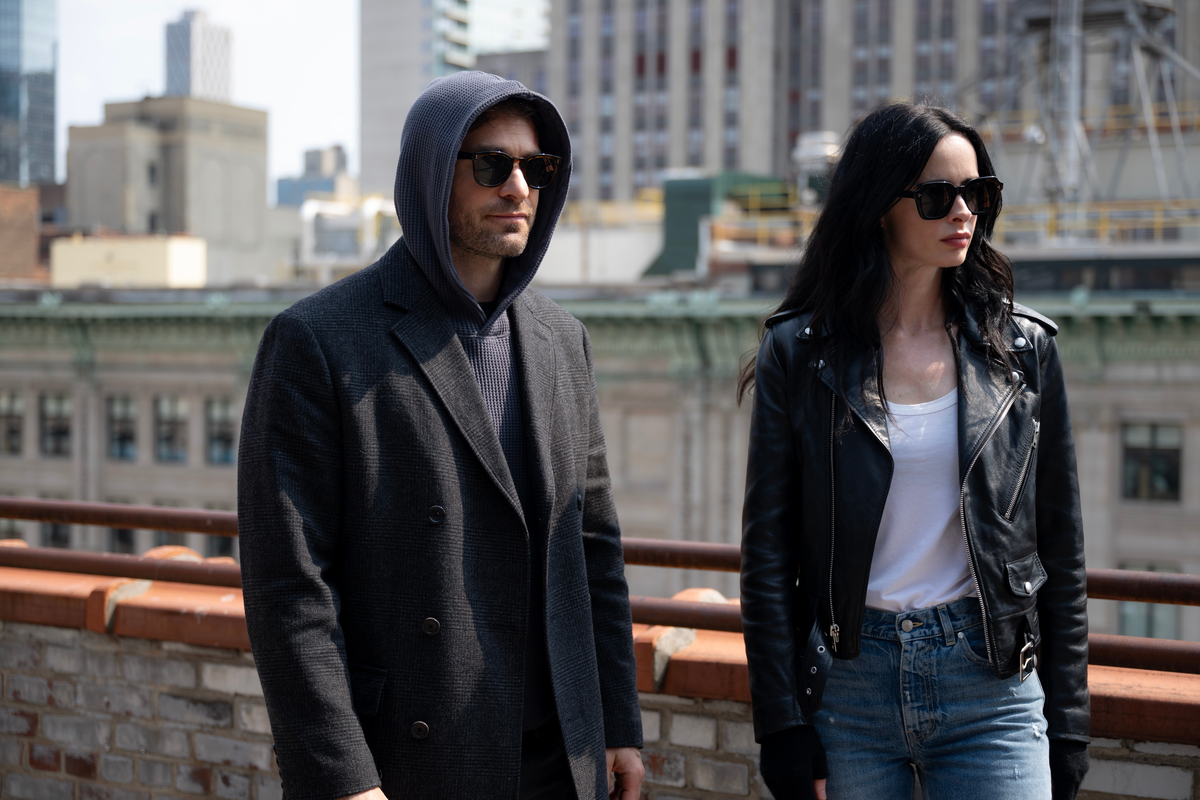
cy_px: 400
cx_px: 600
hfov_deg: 36.9
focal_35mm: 54
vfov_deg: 25.1
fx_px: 1800
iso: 50
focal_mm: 54
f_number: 3.2
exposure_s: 1/320
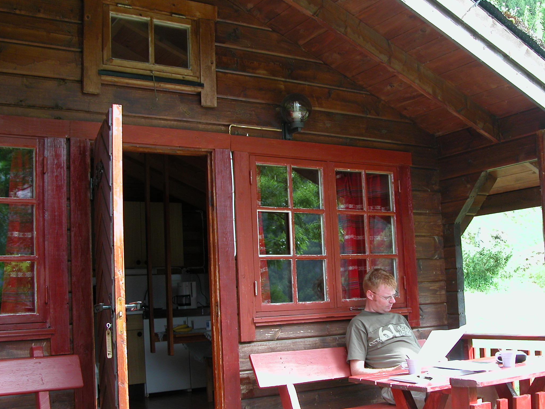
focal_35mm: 44
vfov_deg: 32.8
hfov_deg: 42.8
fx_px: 693
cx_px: 324
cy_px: 237
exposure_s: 1/77.4
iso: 100
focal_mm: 8.9
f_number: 3.2
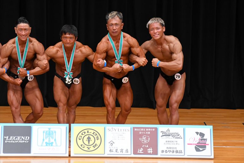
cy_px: 82
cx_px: 122
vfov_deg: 4.6
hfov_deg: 6.9
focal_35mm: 300
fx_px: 2032
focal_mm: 200
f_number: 5.6
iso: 3200
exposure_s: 1/400
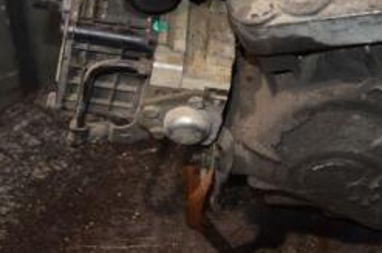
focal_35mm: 91
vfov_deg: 14.5
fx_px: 967
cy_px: -35
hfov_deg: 21.6
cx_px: 374
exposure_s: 1/60
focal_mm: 25
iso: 800
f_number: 5
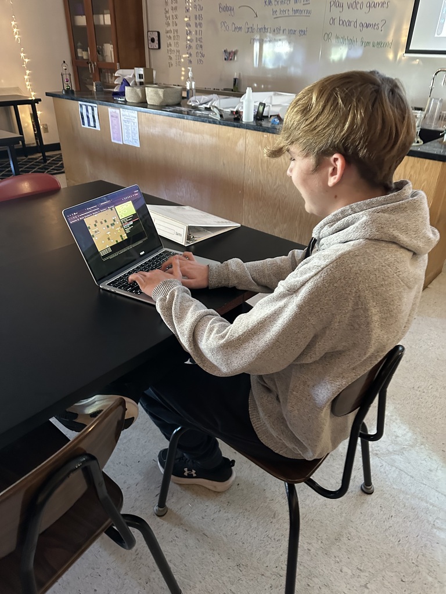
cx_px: 223
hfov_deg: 56.8
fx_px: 412
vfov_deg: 71.6
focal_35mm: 24
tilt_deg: -32.7
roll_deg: -3.1
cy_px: 297
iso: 800
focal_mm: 6.86
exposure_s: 1/40
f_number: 1.78
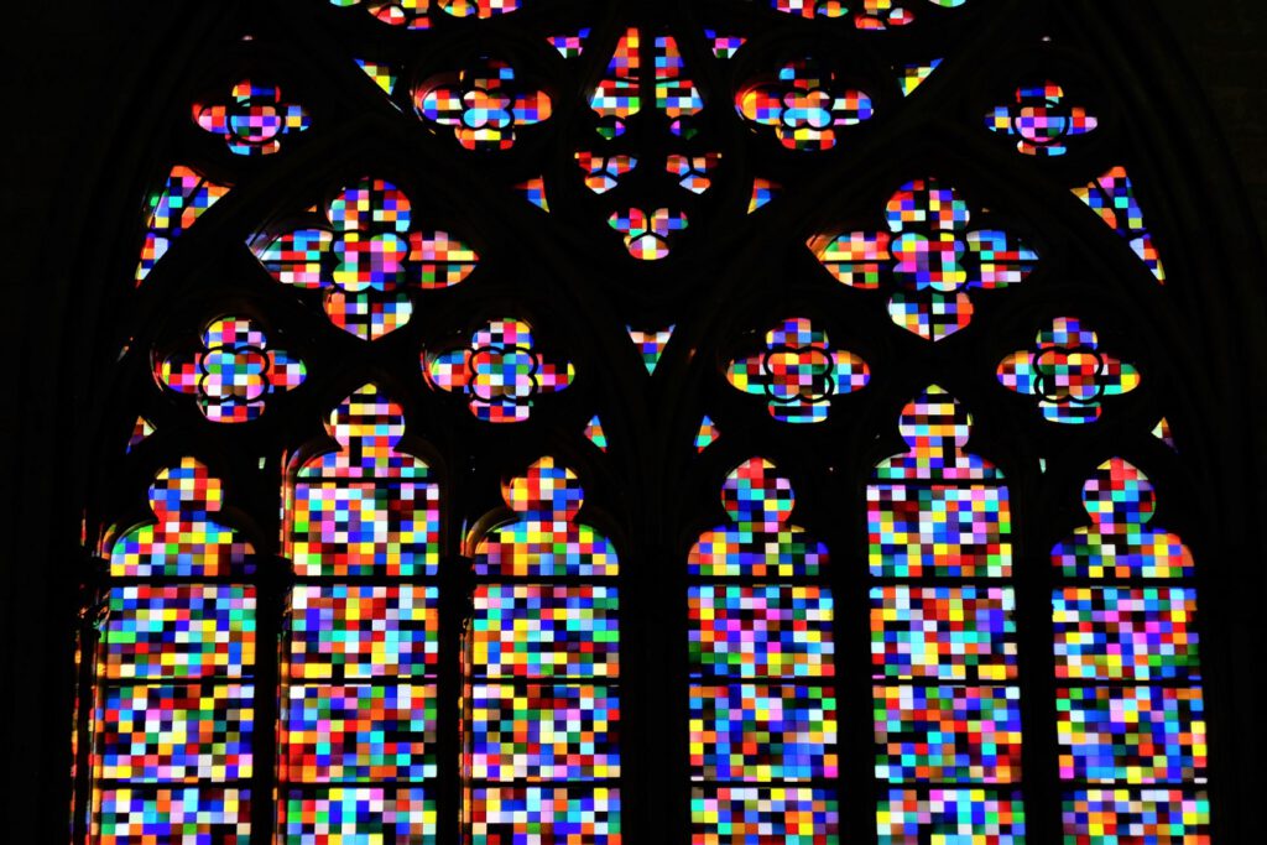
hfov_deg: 9.0
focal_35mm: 229
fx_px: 8060
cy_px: 422
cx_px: 634
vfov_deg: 6.0
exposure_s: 1/125
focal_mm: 83.5
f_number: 7.1
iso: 320
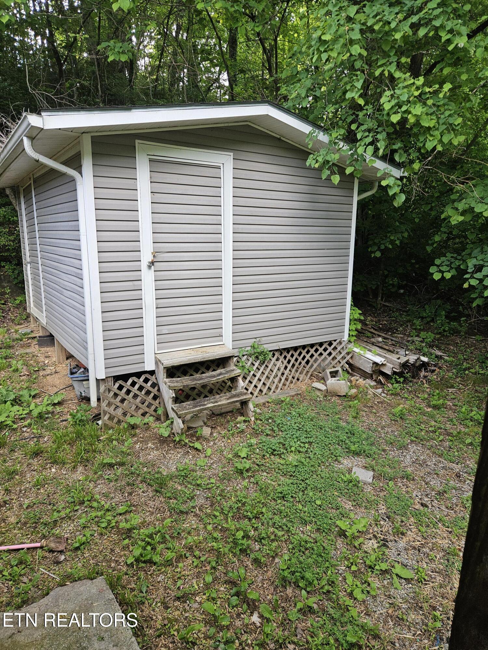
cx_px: 244
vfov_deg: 73.9
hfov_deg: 58.9
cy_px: 325
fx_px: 432
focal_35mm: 23
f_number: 1.8
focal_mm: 5.4
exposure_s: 1/207
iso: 80
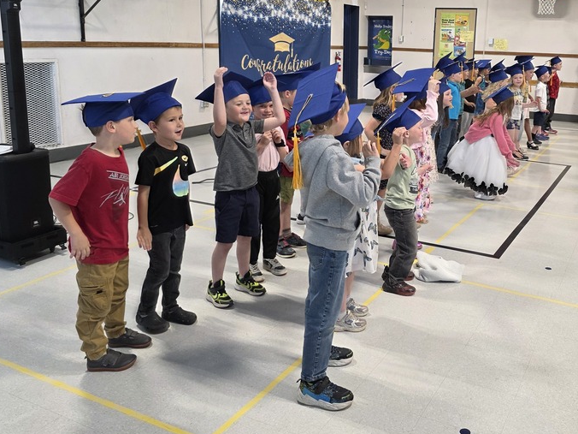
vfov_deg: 41.3
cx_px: 391
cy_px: 150
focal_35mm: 34
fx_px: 568
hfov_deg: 52.8
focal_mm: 6.3
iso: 200
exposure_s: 1/120
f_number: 1.7
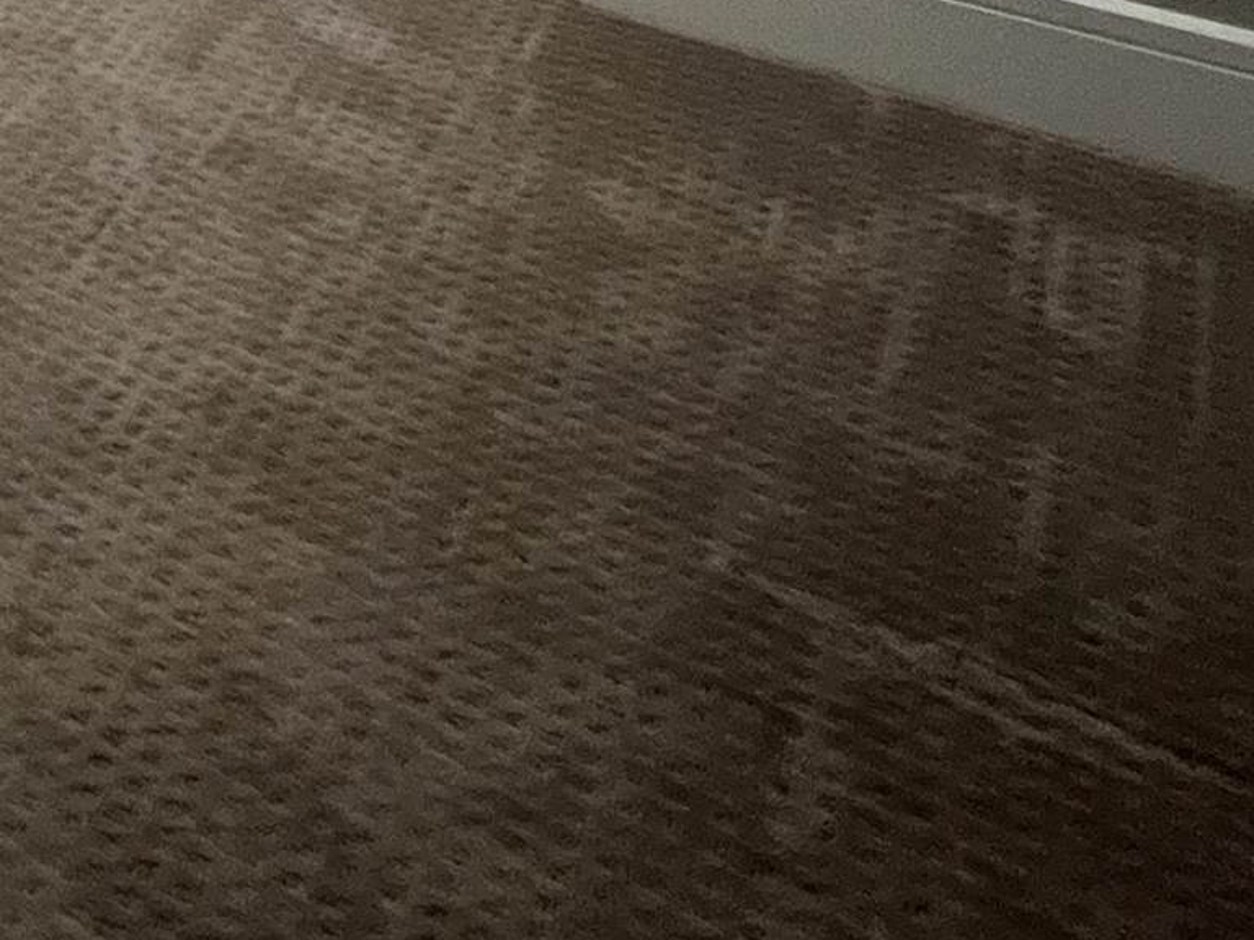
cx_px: -470
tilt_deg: -14.0
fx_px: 1884
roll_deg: +2.1
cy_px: -573
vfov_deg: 21.9
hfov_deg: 28.5
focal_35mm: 52
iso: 800
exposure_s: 1/60
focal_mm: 1.57
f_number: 1.8
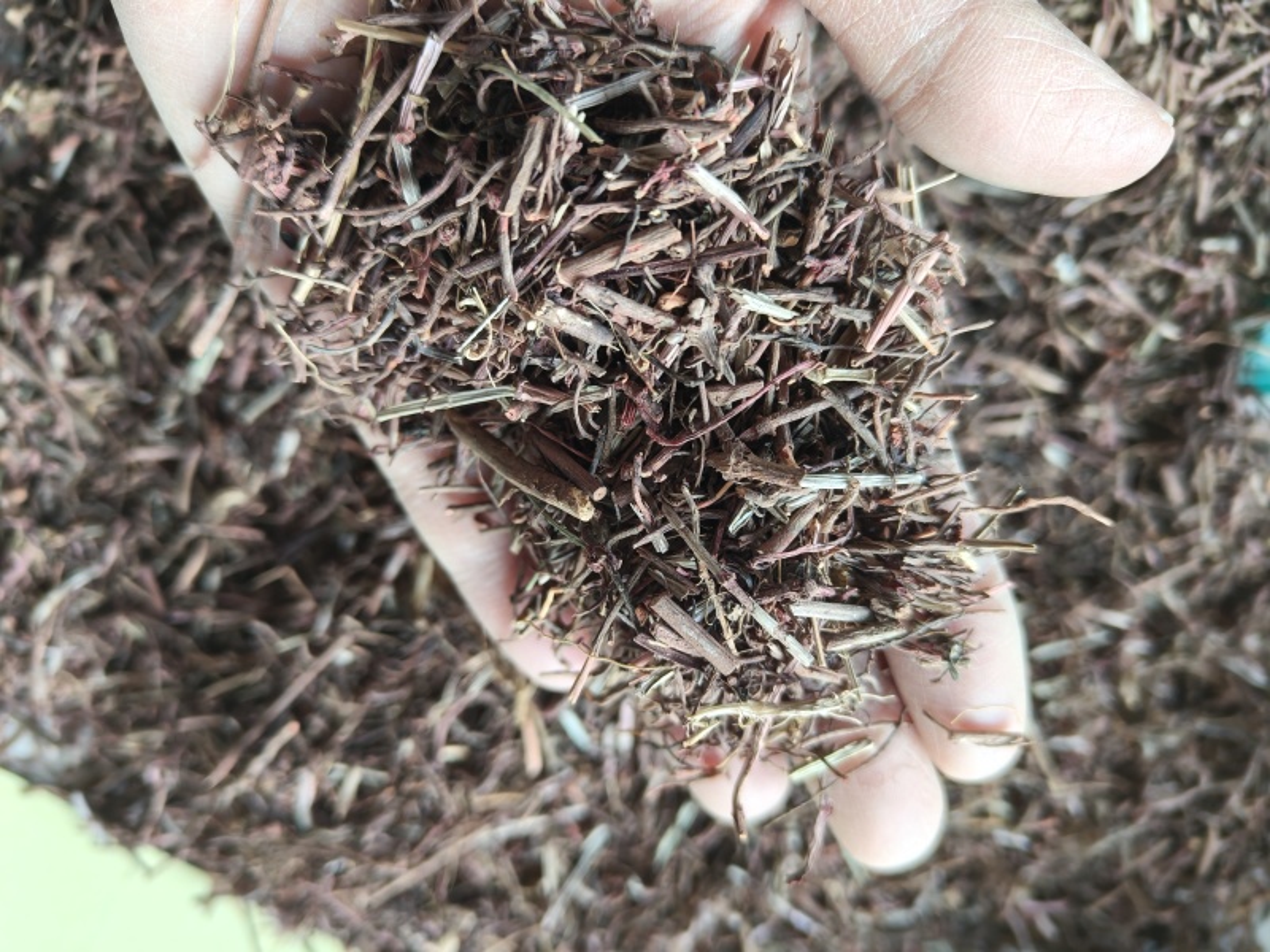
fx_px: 881
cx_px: 635
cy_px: 476
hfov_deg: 71.6
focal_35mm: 24
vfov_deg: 56.8
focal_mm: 5.59
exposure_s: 1/88.7
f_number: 1.8
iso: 160
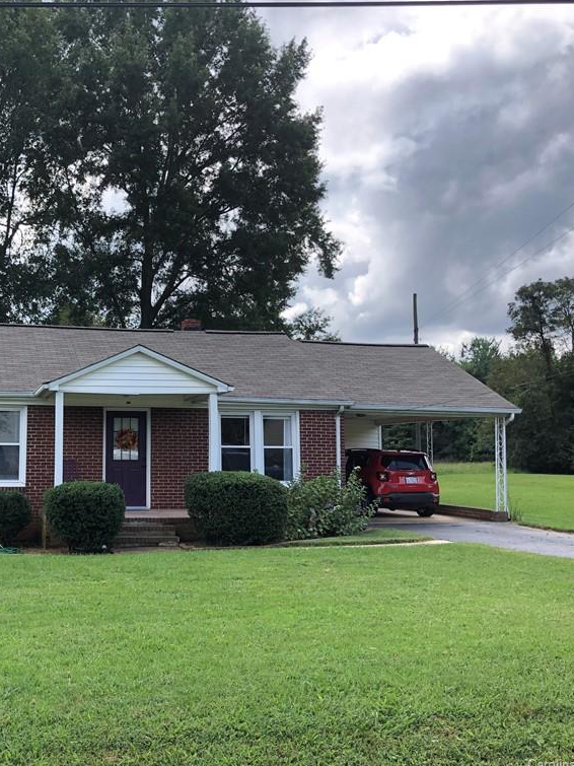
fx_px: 840
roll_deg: -0.2
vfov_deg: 49.0
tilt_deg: +4.3
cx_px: 125
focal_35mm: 38
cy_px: 385
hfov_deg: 36.6
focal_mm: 3.99
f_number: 1.8
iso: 20
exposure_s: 1/666
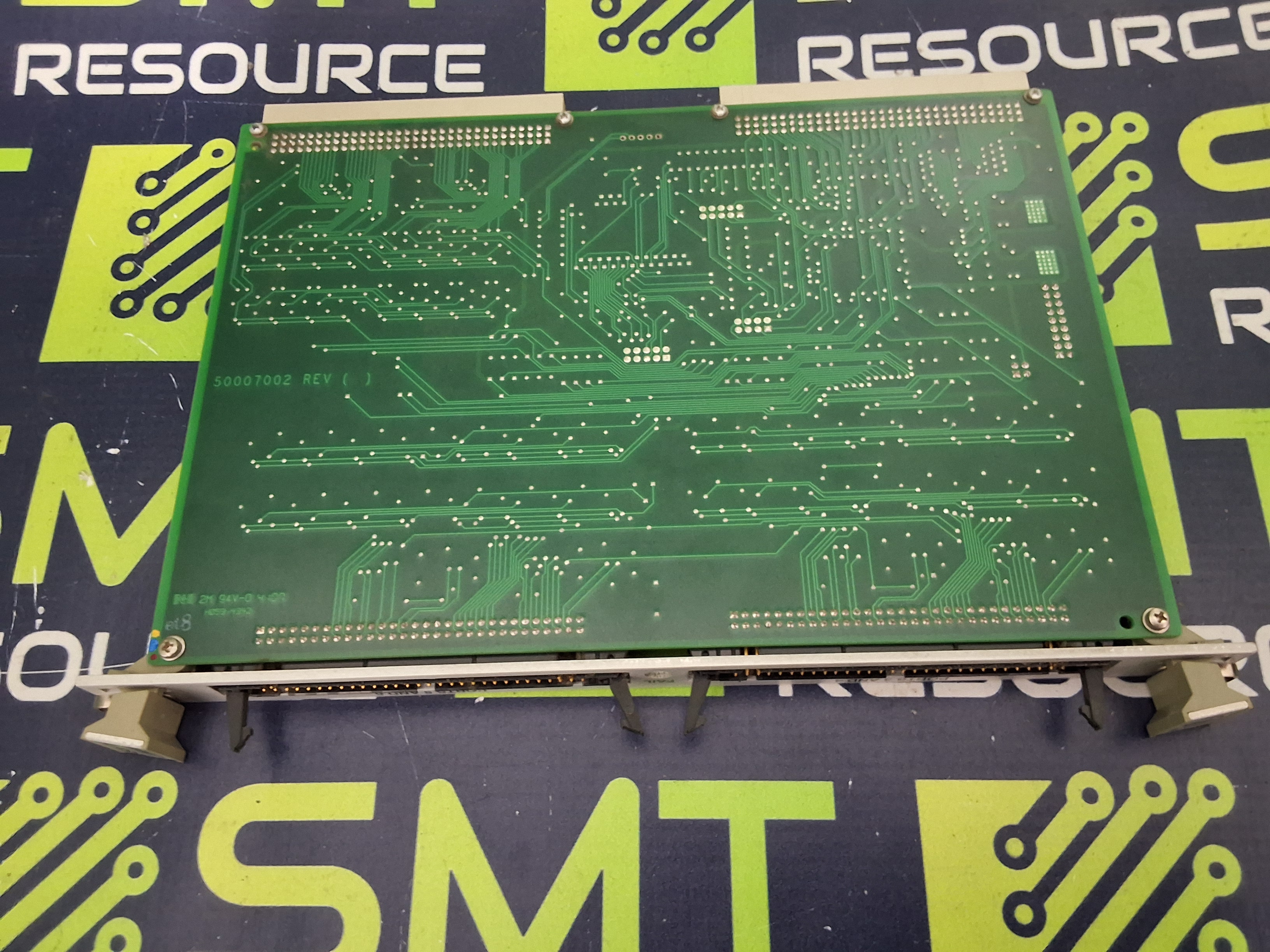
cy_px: 476
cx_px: 635
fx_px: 1027
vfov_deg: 49.7
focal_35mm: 28
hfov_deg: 63.4
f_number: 1.9
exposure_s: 1/20
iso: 400
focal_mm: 2.91
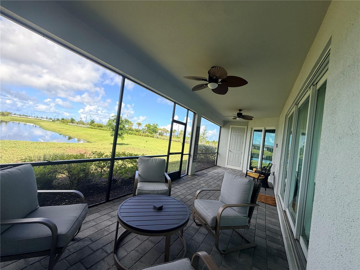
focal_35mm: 14
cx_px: 180
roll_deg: -6.8
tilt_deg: +4.4
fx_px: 146
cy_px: 135
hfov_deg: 102.1
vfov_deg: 85.7
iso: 50
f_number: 2.2
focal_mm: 2.22
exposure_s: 1/502
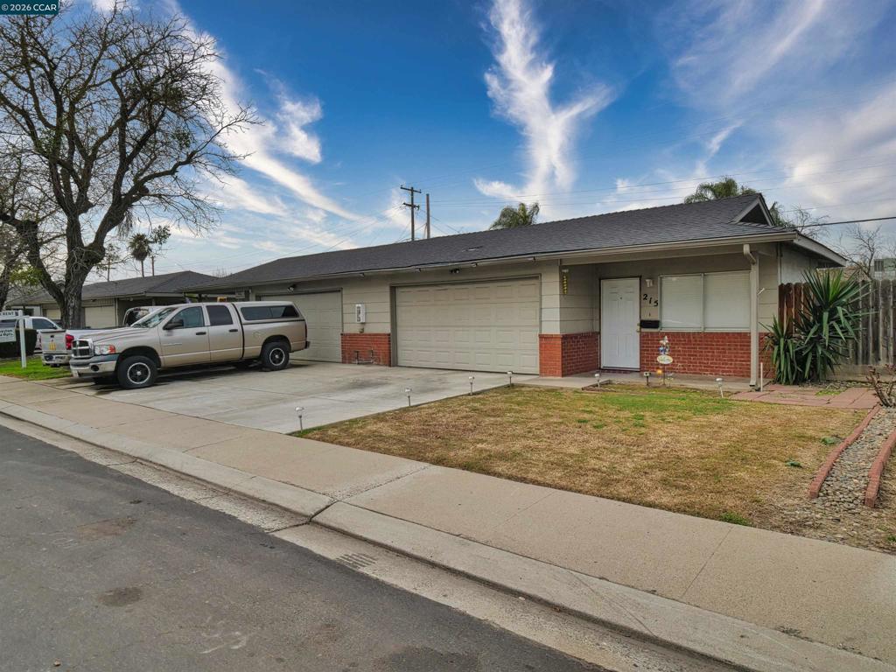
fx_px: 569
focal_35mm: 22
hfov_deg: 76.4
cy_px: 336
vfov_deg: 61.1
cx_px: 448
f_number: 9
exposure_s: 1/160
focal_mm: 11
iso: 125
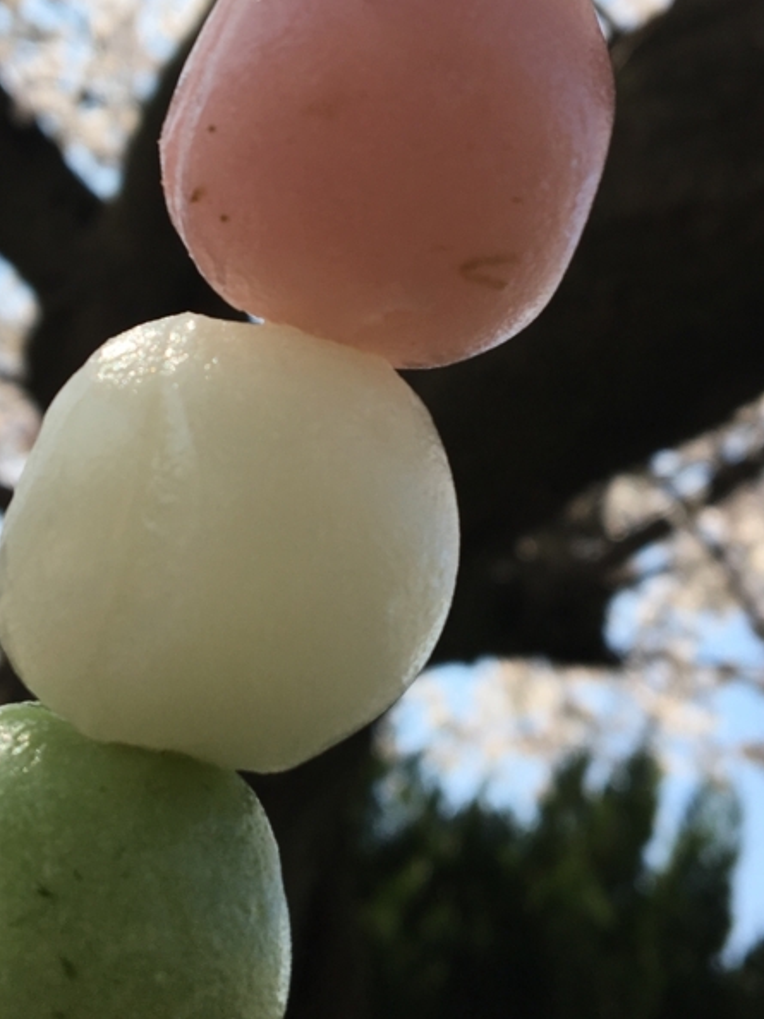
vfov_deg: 38.0
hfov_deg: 29.1
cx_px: 378
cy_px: 398
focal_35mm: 50
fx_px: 1472
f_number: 2.2
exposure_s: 1/1131
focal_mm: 4.15
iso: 25
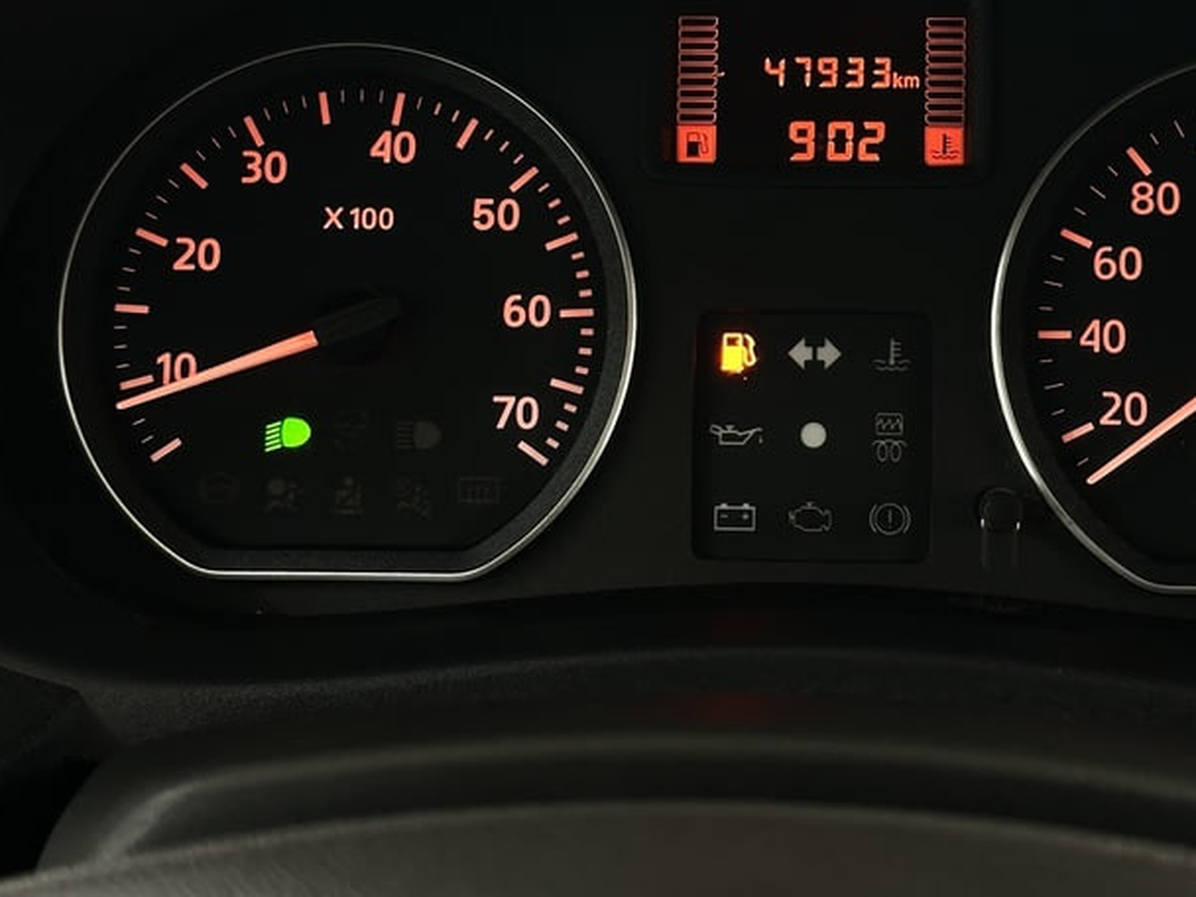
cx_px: 810
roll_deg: -0.5
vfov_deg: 20.6
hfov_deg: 27.2
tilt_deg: -20.9
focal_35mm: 71
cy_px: 286
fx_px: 2453
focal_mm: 6.86
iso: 250
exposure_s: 1/33
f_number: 1.78
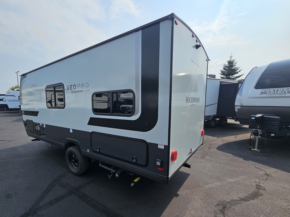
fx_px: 134
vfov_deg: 77.8
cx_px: 115
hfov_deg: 93.1
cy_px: 121
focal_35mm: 16
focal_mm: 2.2
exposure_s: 1/3333
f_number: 2.2
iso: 50
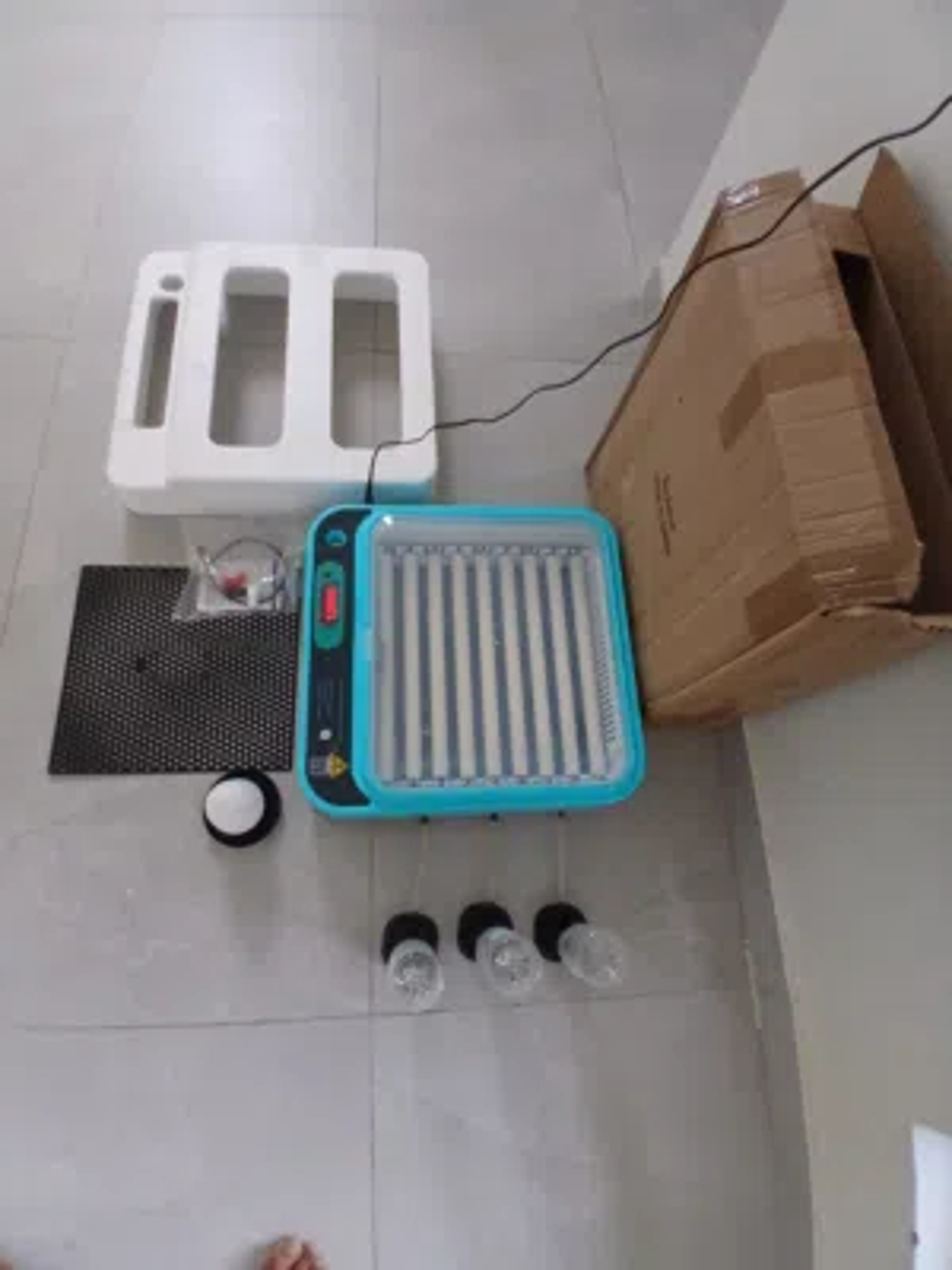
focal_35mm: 17
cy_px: 635
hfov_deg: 74.7
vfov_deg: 91.0
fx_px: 623
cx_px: 476
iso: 250
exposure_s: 1/33.3
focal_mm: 1.4
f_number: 2.2
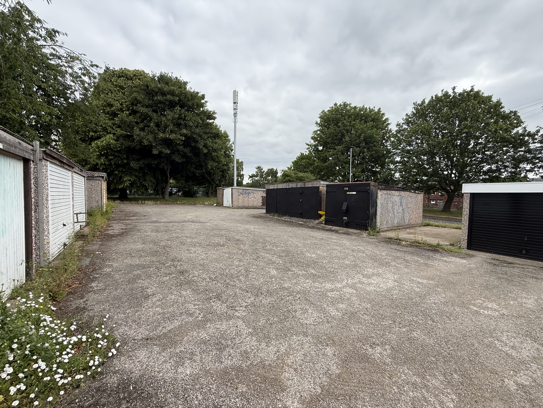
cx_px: 272
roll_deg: -0.5
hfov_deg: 102.1
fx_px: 220
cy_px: 204
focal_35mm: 14
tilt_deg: -0.7
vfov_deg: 85.7
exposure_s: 1/955
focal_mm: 2.22
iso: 64
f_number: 2.2
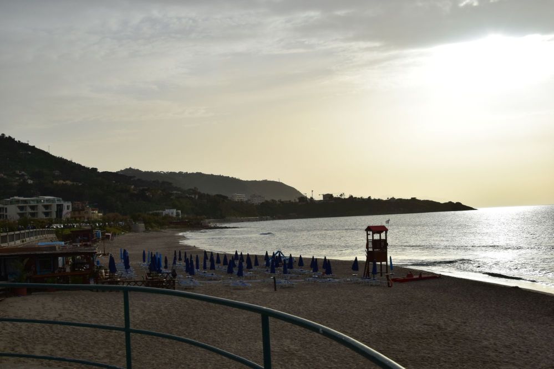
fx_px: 646
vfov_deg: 31.9
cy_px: 184
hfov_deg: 46.4
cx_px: 277
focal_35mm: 42
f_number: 11
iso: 200
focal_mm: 28
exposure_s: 1/640
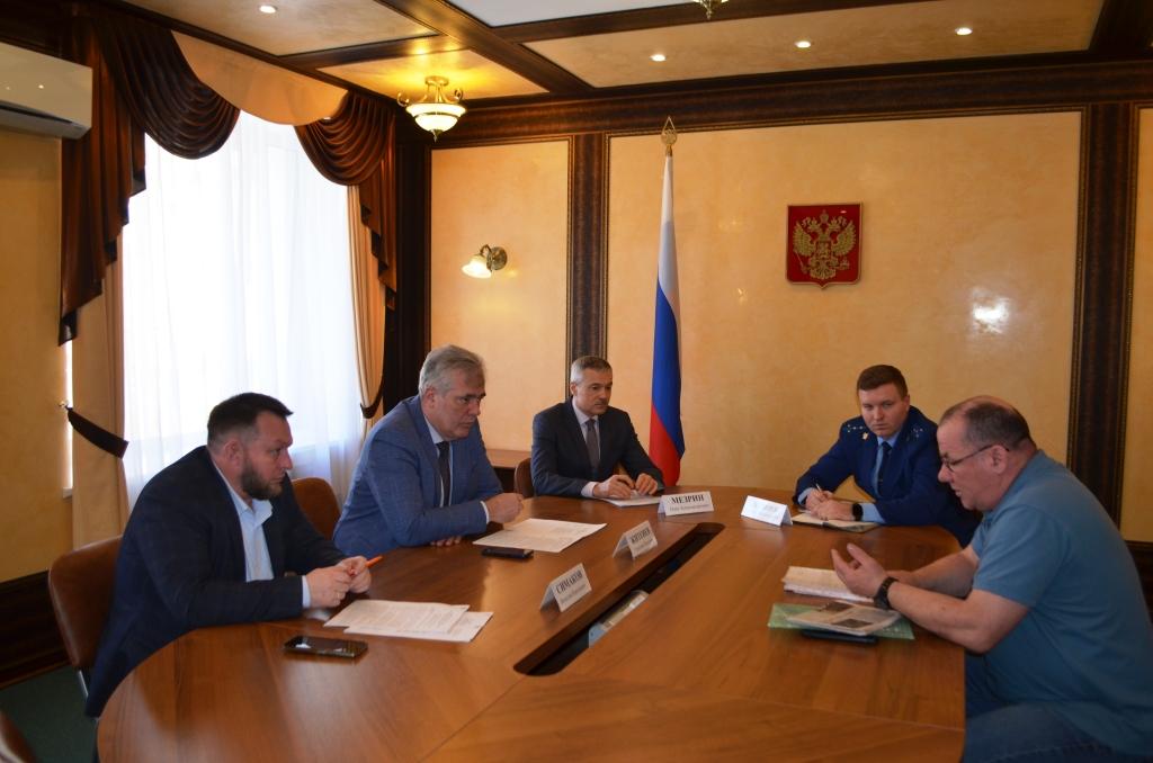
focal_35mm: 30
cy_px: 382
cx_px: 576
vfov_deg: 43.4
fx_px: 959
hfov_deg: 62.0
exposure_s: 1/125
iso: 400
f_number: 3.8
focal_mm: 20
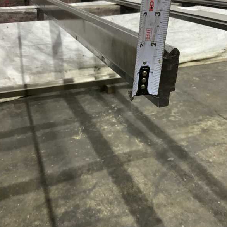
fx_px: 260
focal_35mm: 35
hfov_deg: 47.1
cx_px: 126
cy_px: 113
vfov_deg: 47.2
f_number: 1.8
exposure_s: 1/40
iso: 200
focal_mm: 3
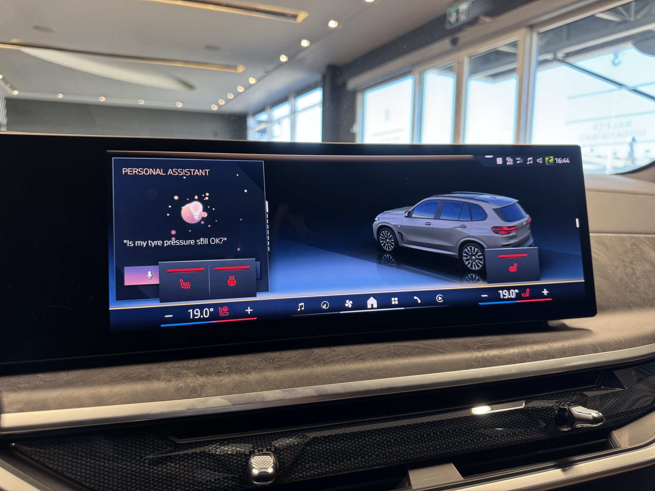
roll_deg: -1.0
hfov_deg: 71.6
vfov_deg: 56.8
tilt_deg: -8.3
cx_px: 328
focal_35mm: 24
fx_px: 454
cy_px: 246
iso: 200
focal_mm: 6.76
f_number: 1.78
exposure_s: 1/60
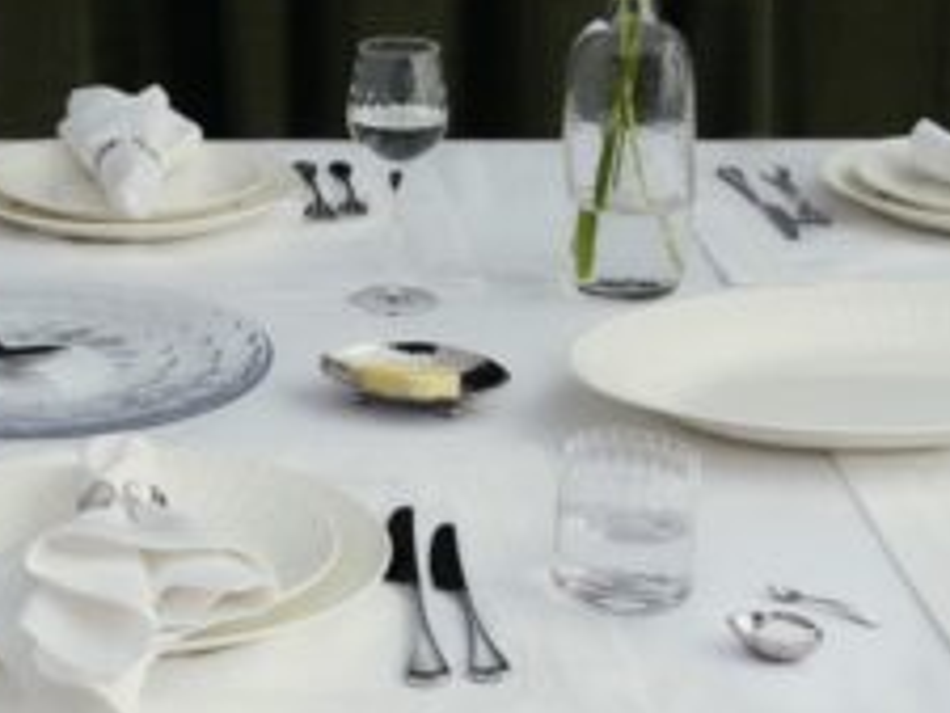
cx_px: 139
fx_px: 2718
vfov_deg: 14.8
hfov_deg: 19.5
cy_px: 80
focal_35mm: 99
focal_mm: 36.9
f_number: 11
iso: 100
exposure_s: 1/125
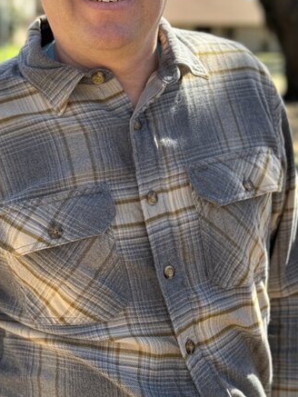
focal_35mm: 75
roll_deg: -0.2
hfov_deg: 19.6
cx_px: 120
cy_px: 109
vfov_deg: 25.7
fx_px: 860
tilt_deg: -5.6
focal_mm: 6.86
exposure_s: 1/900
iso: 64
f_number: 1.78
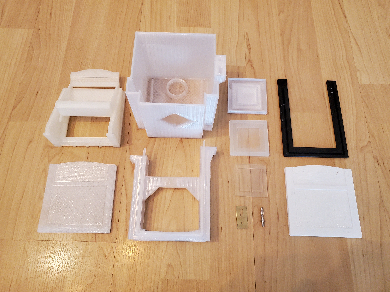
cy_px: 146
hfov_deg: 67.3
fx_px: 293
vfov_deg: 53.1
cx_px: 195
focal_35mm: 26
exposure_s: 1/50
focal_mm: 4.3
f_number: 2.4
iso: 640
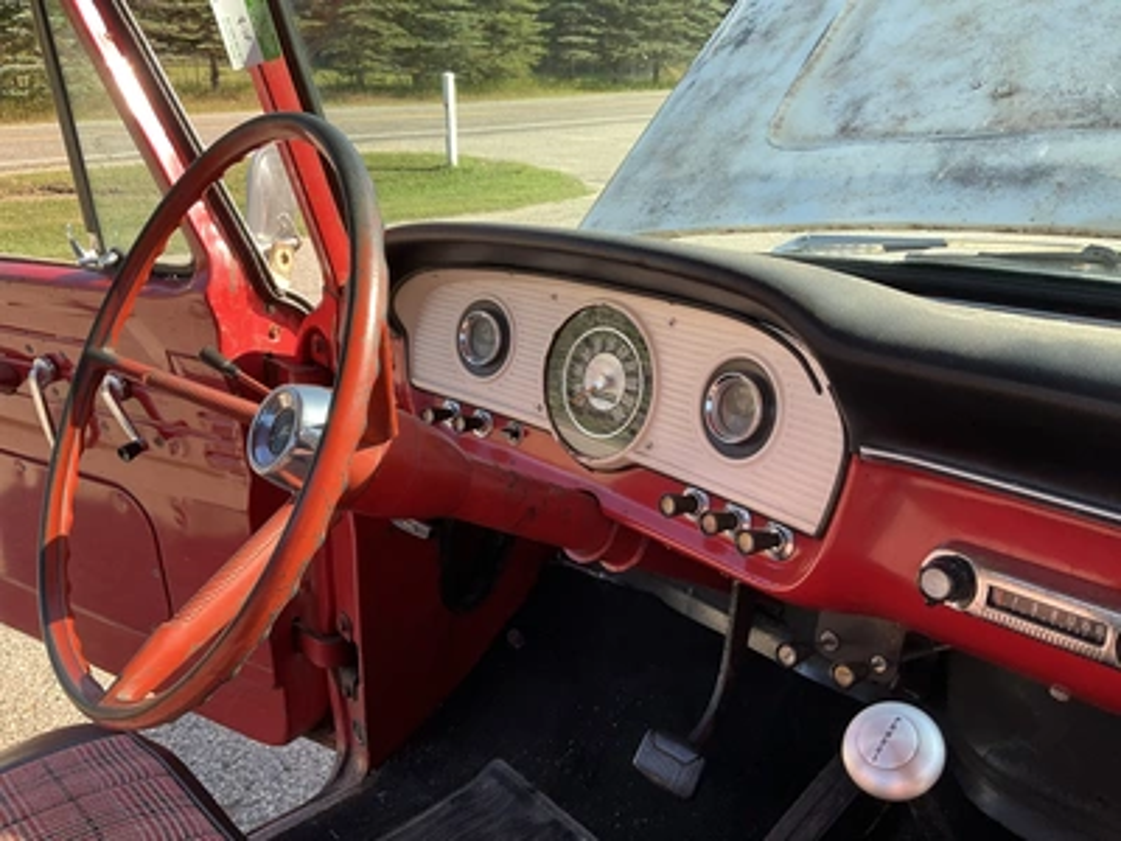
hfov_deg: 61.7
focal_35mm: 29
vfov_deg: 48.2
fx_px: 939
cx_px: 560
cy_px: 420
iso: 20
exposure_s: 1/221
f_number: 1.8
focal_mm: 3
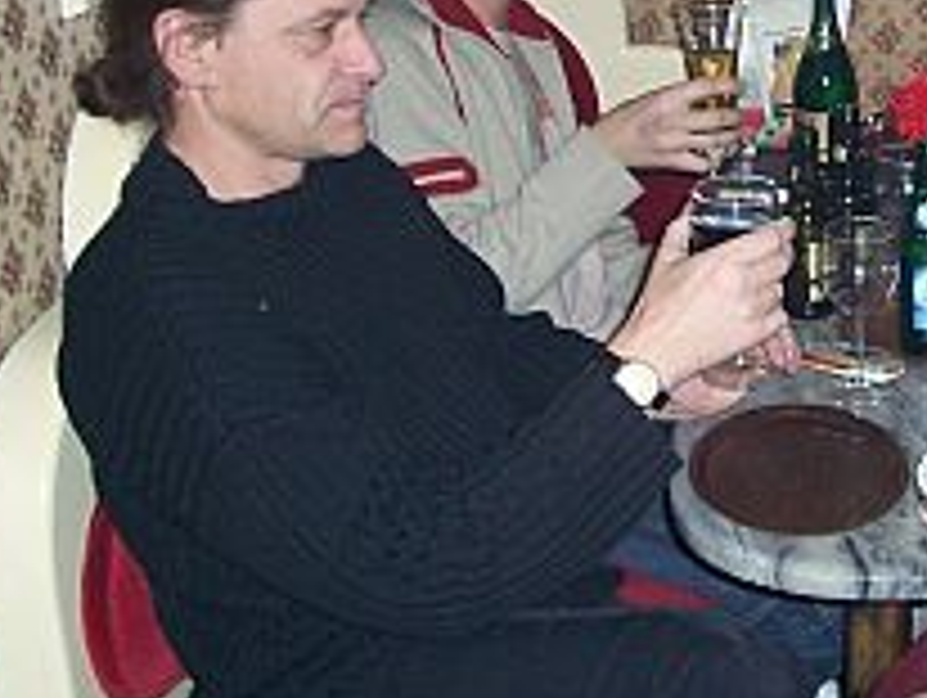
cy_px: 194
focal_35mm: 66
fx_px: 1770
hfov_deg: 28.3
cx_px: 832
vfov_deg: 22.1
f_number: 2.7
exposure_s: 1/60
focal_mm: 5.6
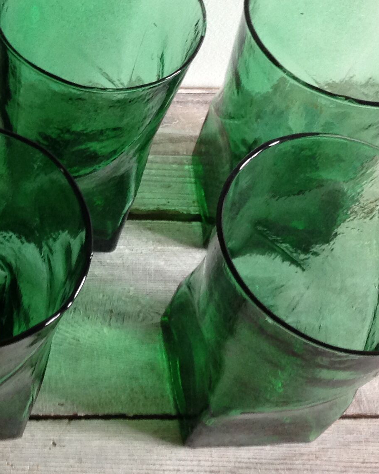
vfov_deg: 24.2
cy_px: 117
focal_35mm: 78
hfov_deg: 19.0
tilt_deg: -54.8
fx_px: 1094
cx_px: -22
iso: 125
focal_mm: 4.28
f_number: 2.4
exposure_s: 1/15
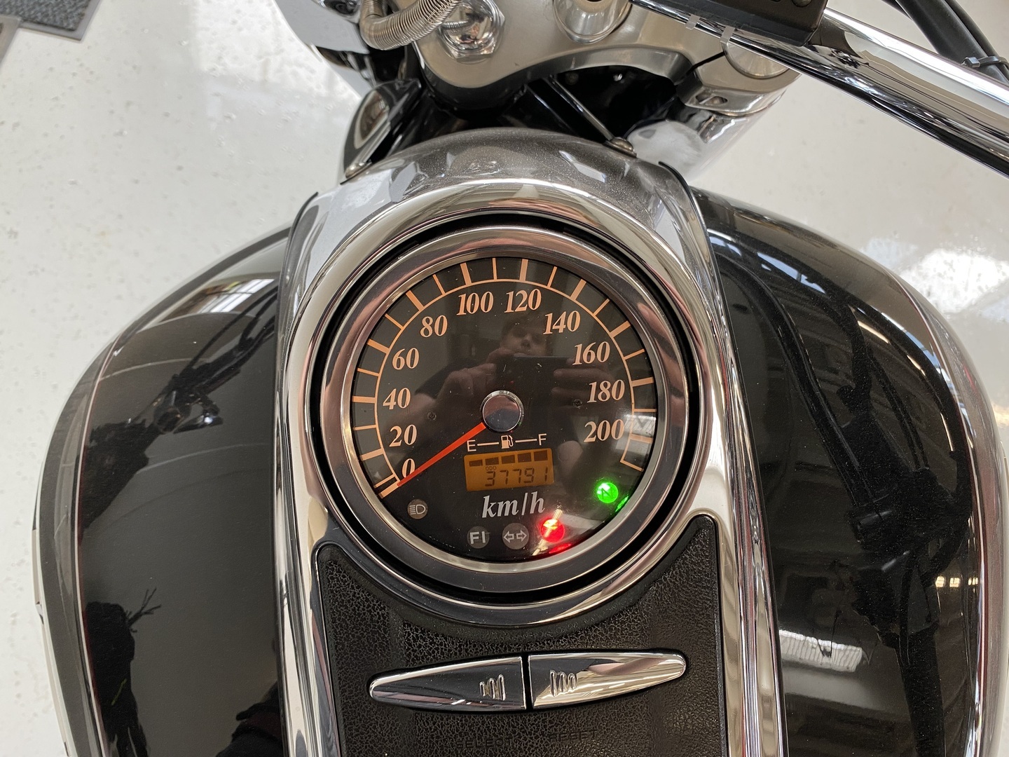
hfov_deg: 67.3
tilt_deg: -59.9
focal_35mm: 26
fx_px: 758
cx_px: 504
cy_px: 378
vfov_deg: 53.1
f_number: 1.8
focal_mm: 4.25
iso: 64
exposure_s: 1/50
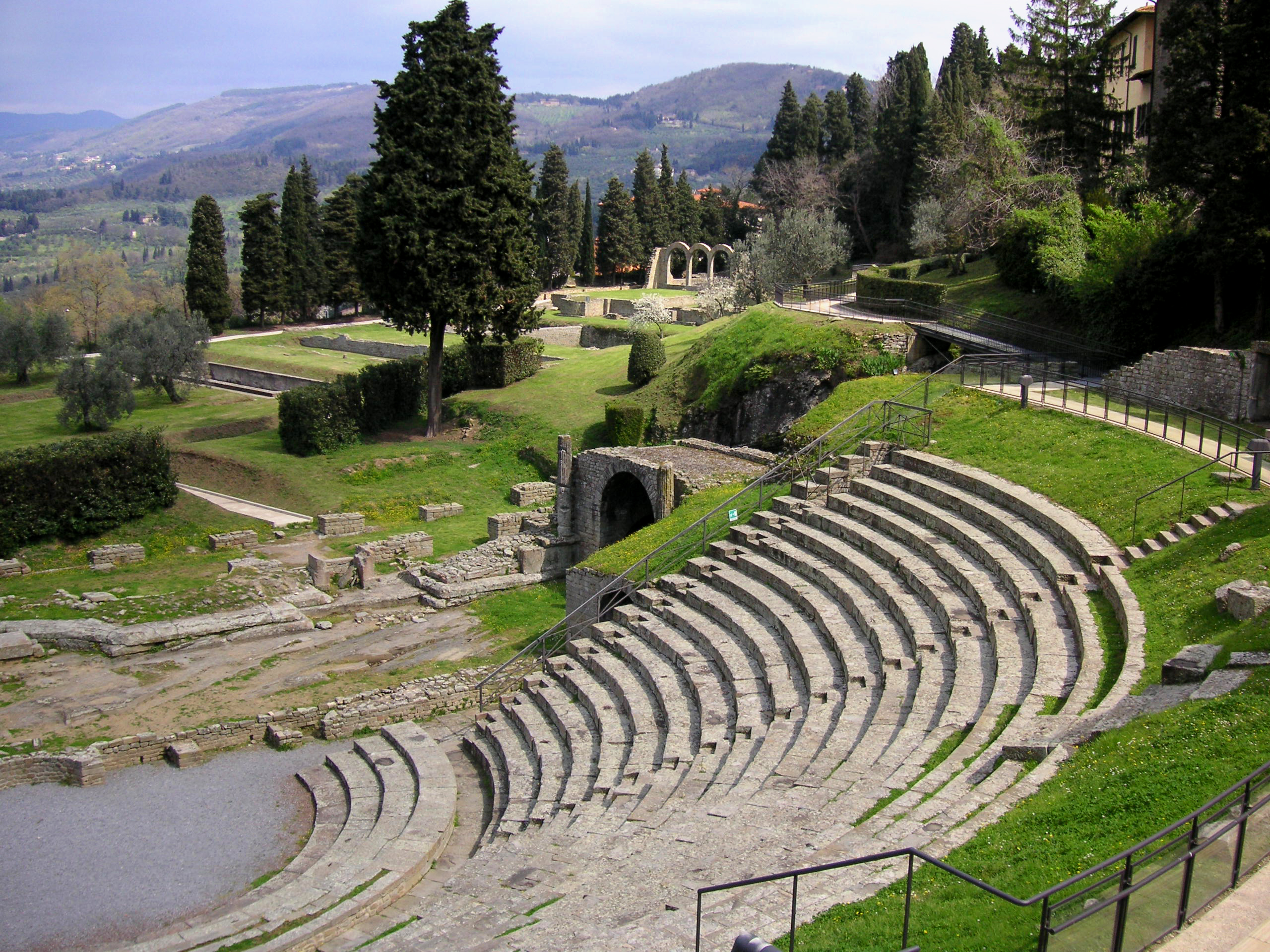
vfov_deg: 38.7
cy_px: 476
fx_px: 1357
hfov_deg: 50.1
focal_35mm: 37
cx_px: 635
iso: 50
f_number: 2.8
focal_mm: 6.1
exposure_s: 1/750
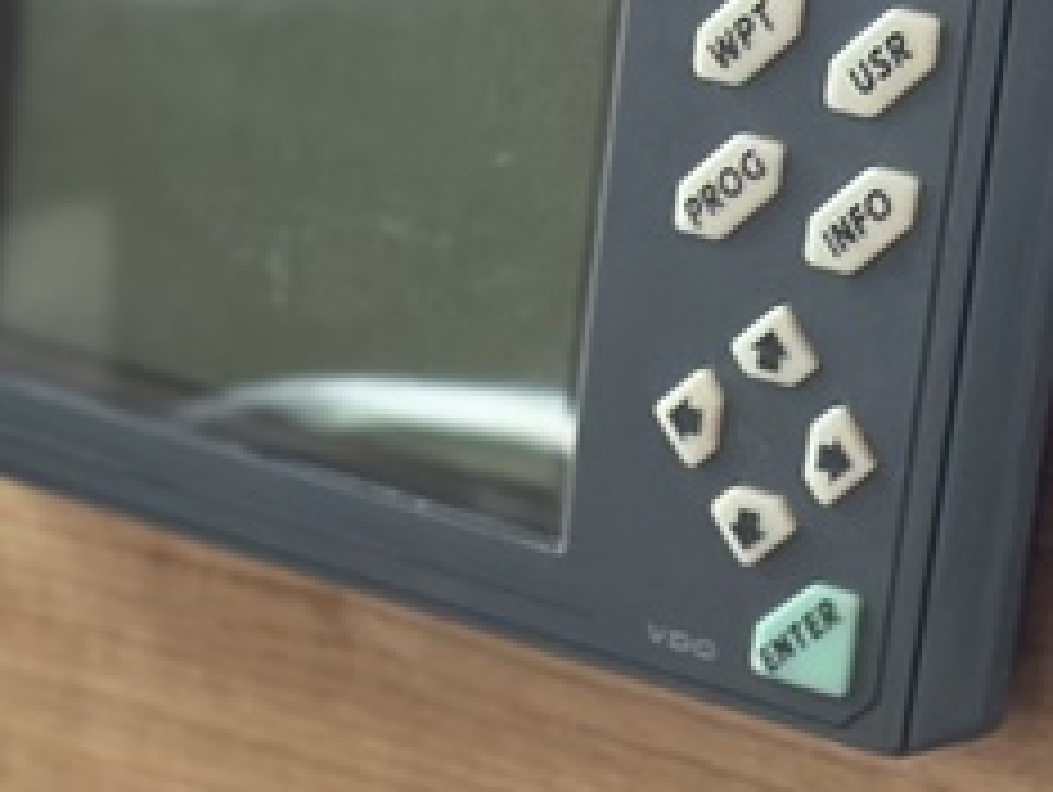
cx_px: -900
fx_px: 7491
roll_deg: -0.1
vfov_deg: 5.8
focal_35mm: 246
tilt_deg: -25.6
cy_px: 1908
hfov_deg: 7.8
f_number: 1.78
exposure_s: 1/409
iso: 80
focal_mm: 6.86
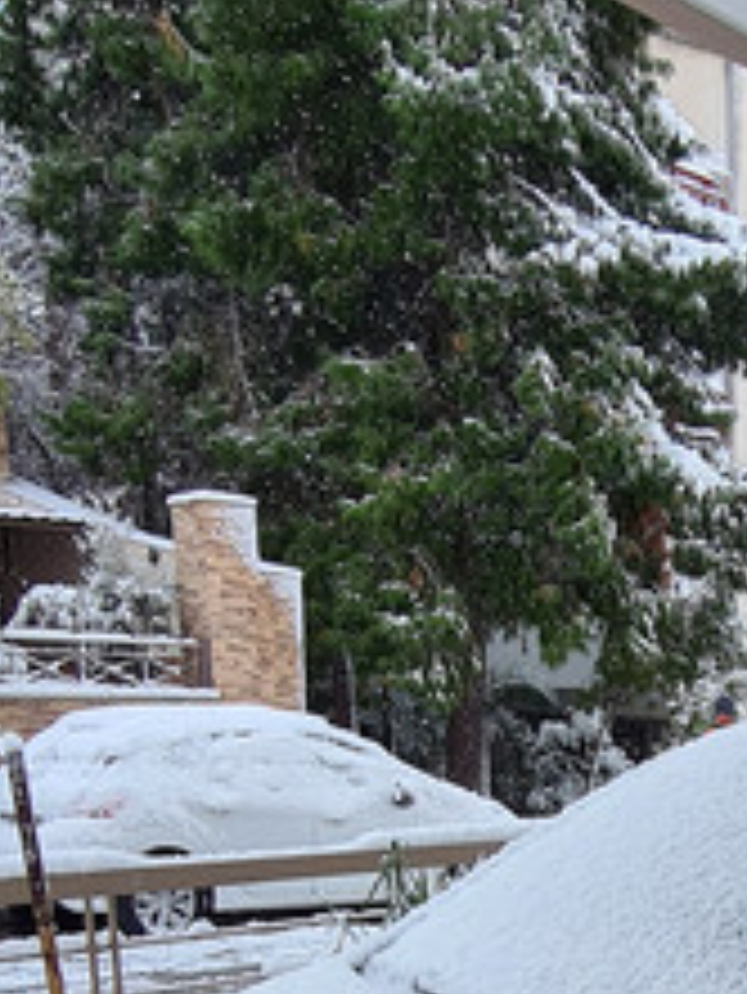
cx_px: 752
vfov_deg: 35.7
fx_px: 1351
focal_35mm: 47
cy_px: 1034
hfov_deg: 28.9
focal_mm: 2.2
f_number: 2.2
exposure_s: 1/323
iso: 50
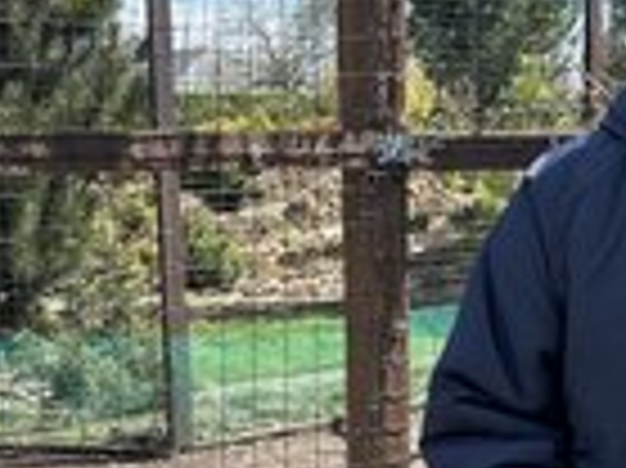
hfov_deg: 25.6
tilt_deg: -10.6
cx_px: 482
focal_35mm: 75
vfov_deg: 19.4
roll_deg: +0.9
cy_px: 378
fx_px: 1355
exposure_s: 1/1488
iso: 50
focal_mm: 5.7
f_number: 1.5
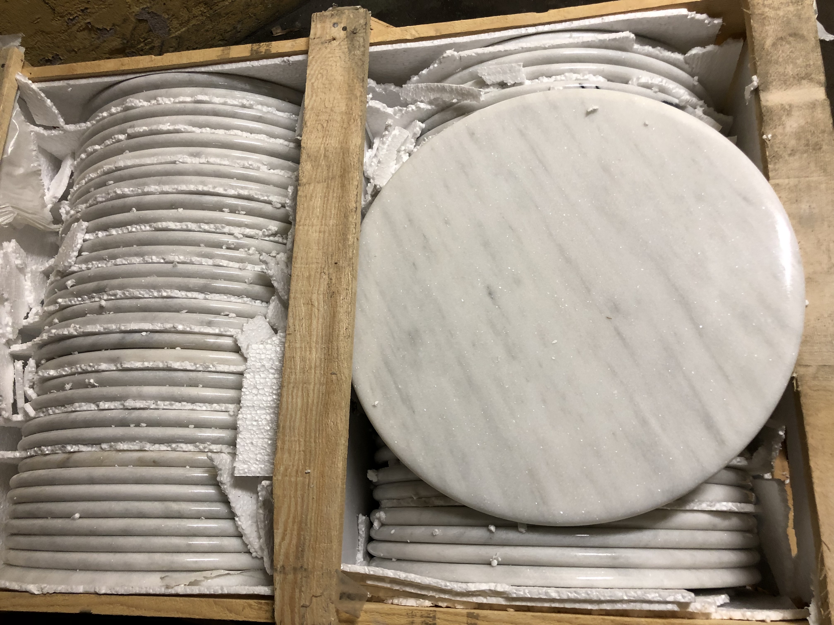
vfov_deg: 49.7
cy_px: 312
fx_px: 675
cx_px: 417
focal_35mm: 28
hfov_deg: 63.4
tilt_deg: -70.8
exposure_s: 1/17
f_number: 1.8
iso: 50
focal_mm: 3.99
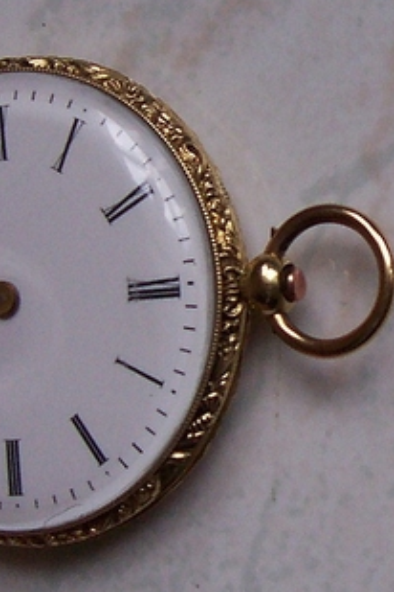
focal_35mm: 48
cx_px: 115
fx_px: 788
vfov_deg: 41.1
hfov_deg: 27.8
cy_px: 295
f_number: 2.7
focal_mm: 5.6
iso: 80
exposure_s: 1/96
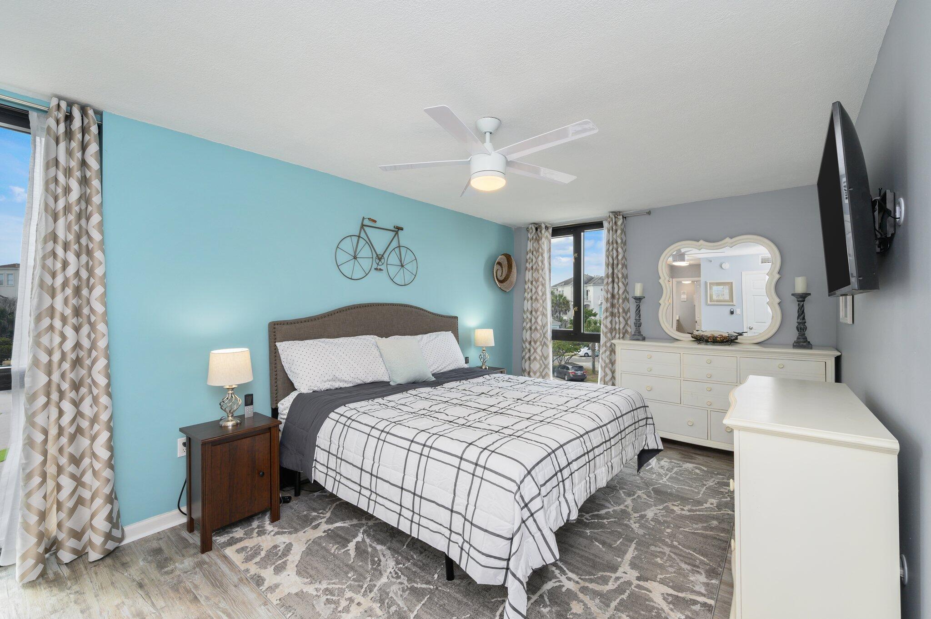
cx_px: 466
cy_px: 310
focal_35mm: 16
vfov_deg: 75.4
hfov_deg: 98.6
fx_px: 401
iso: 320
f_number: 9
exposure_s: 1/30
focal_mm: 15.5
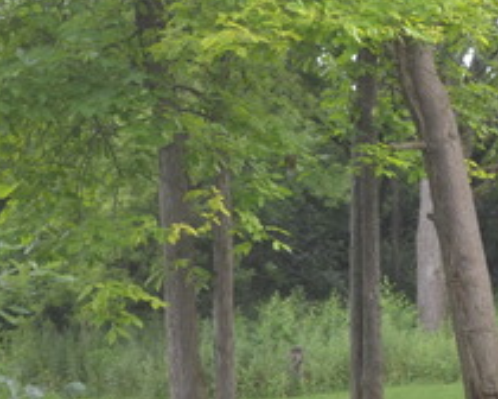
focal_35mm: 86
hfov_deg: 20.3
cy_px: 224
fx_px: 1268
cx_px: 652
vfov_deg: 17.9
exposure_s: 1/100
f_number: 5.6
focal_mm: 20
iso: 400
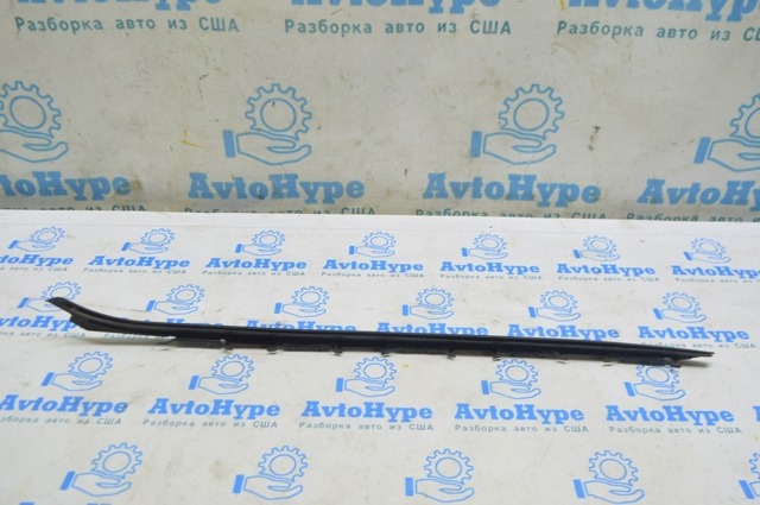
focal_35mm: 33
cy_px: 252
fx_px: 696
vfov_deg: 39.9
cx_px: 380
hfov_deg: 57.3
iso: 400
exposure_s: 1/20
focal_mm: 22
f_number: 5.6
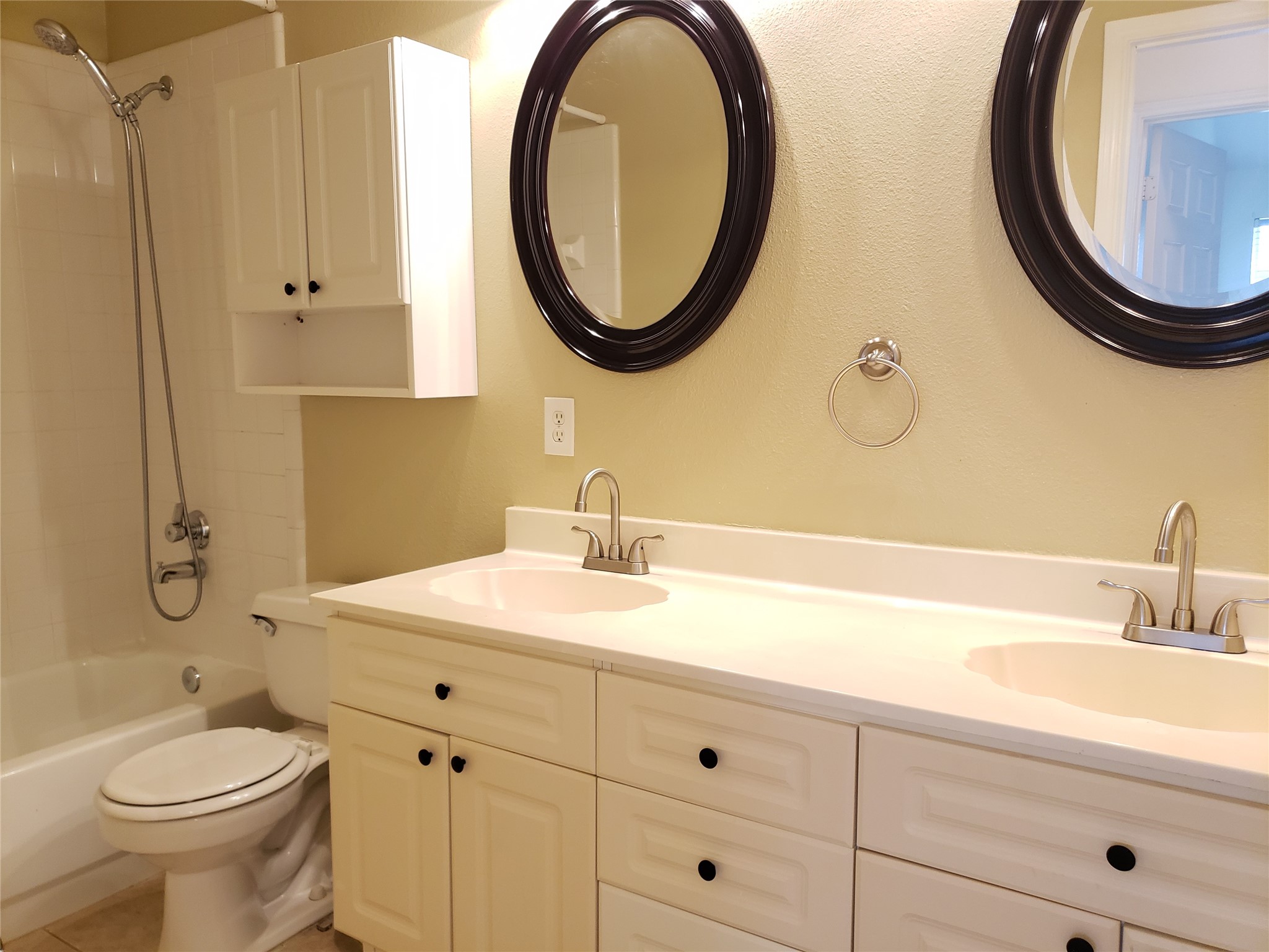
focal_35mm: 26
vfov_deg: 53.1
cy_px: 476
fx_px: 953
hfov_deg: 67.3
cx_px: 634
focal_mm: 4.3
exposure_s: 1/40
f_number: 1.5
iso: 250
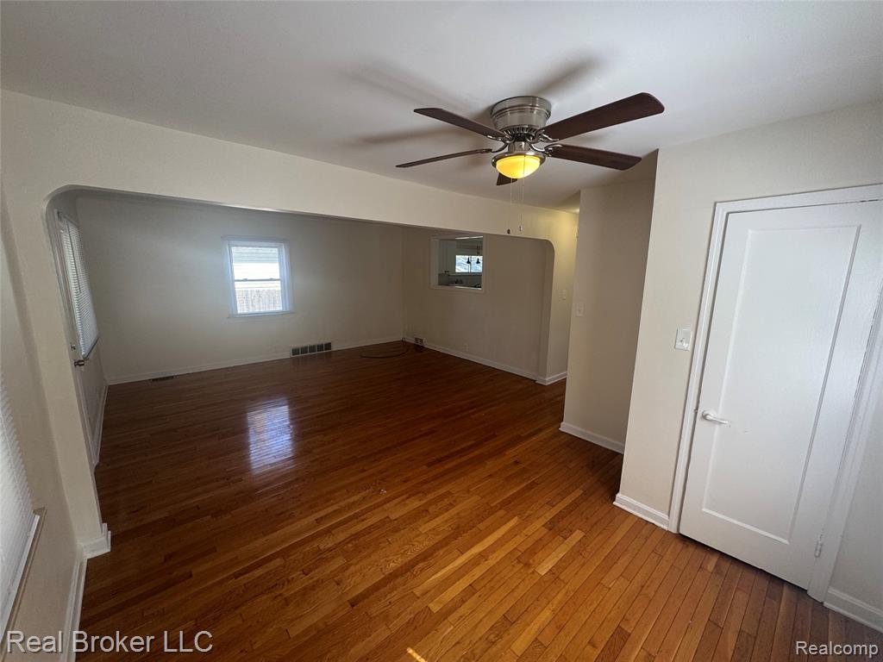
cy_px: 331
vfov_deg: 85.7
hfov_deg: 102.1
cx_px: 442
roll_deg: -1.1
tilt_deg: -10.1
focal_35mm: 14
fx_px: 357
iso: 100
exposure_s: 1/99
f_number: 2.2
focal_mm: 2.22
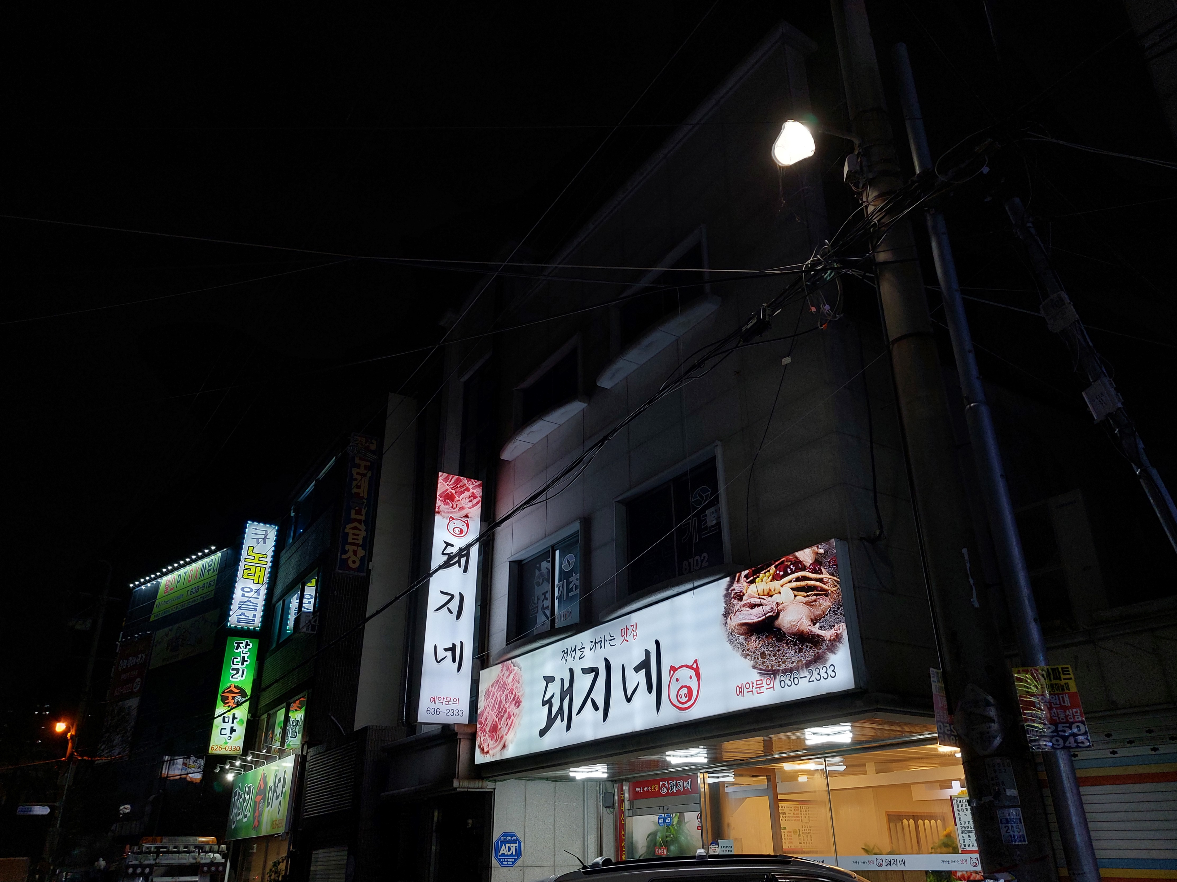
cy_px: 459
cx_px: 604
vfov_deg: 54.9
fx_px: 850
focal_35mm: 25
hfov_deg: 69.4
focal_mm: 5.23
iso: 40
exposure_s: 1/59
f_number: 1.8
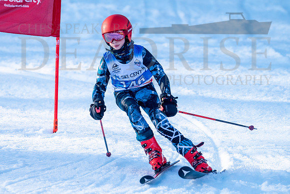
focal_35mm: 640
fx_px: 5159
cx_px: 124
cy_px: 86
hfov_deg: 3.2
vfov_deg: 2.1
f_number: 8
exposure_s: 1/2000
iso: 1250
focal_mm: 560
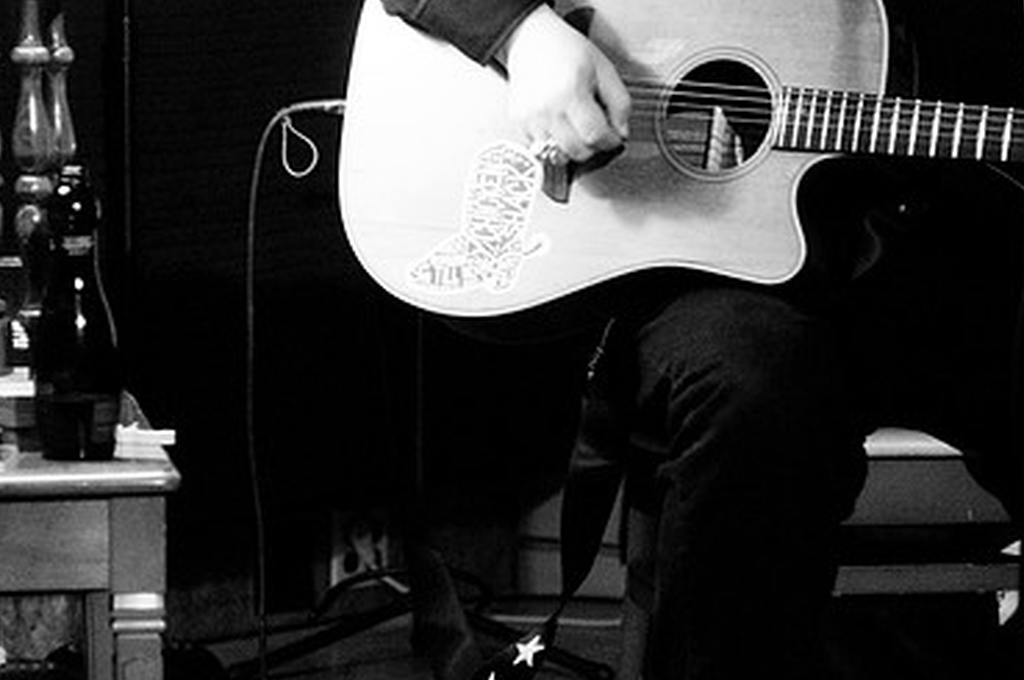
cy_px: 393
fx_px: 4687
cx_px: 613
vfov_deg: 8.3
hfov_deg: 12.5
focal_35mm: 165
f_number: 2.8
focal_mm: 70
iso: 1000
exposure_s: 1/25
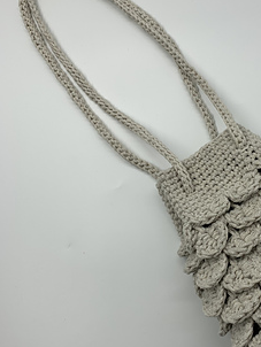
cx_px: 212
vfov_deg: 43.8
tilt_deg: -81.5
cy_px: 188
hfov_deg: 32.6
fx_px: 432
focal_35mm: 43
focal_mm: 4.25
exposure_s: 1/771
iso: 25
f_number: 1.8
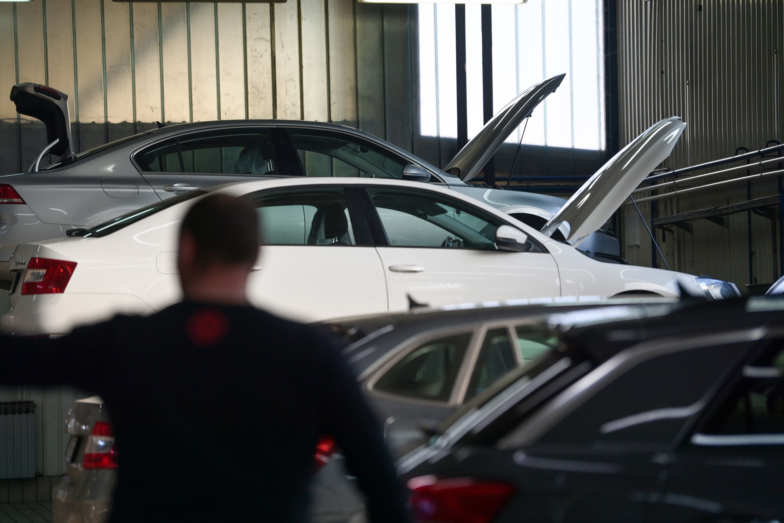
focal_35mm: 140
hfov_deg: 14.7
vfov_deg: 9.8
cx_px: 392
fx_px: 3049
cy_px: 262
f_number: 2.8
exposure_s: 1/1000
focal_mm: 140
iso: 640
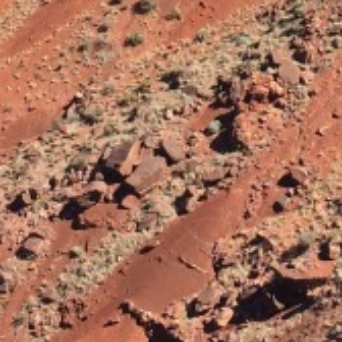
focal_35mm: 156
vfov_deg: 10.6
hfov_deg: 11.2
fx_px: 1744
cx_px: 202
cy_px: -234
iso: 32
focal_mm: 4.15
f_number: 2.2
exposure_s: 1/1325
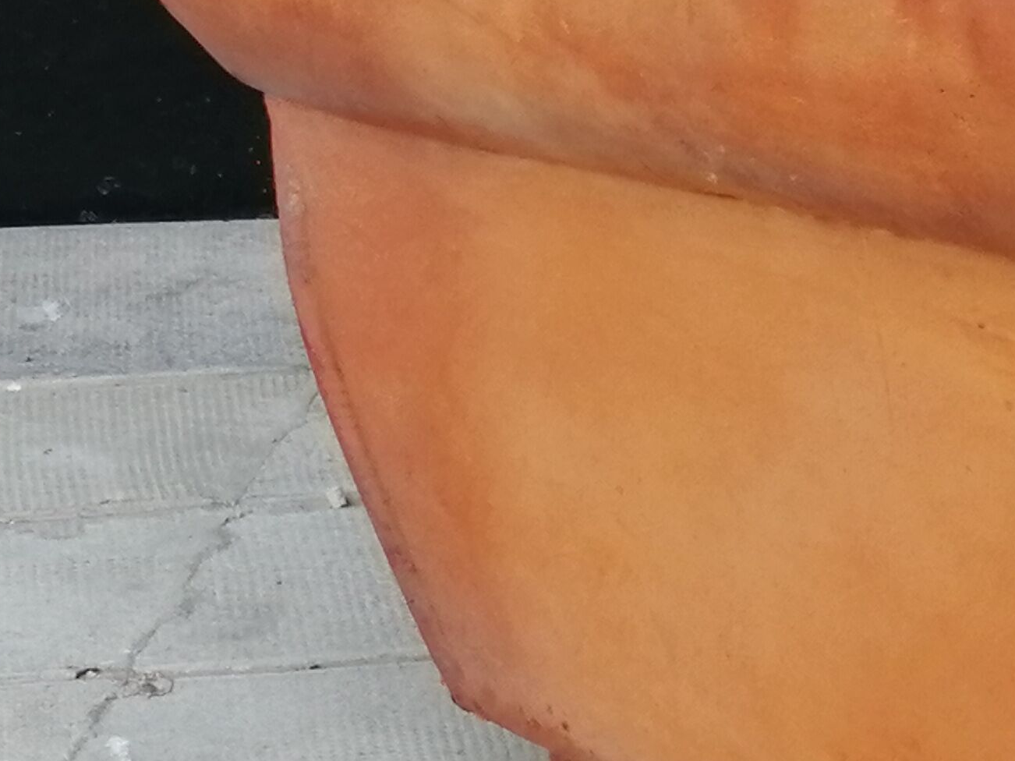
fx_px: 4309
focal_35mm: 147
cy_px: 186
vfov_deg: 10.1
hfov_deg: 13.2
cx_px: 1036
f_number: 1.8
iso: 50
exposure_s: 1/133
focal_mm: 3.62
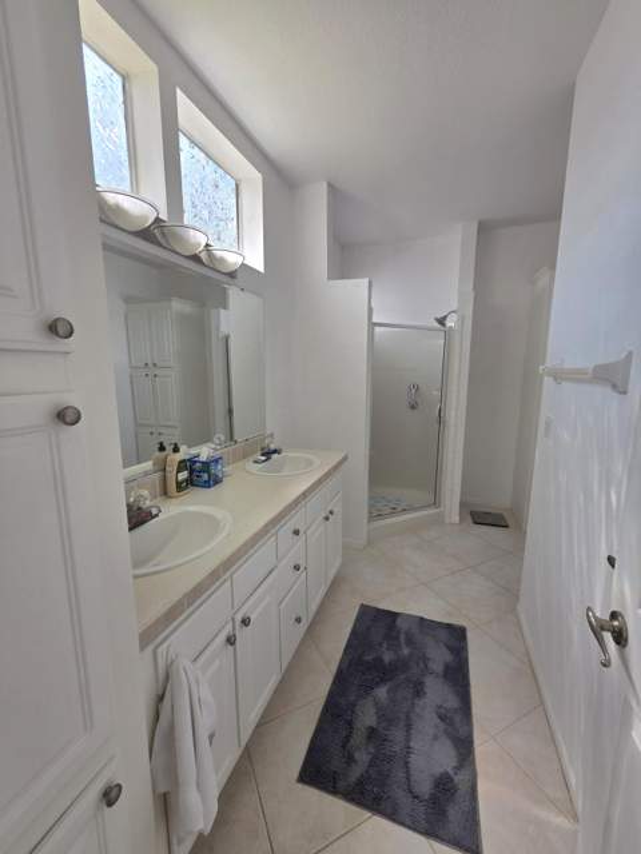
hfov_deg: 89.9
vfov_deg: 106.2
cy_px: 427
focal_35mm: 13
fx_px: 321
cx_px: 320
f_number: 1.9
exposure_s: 1/120
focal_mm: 2.2
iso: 40
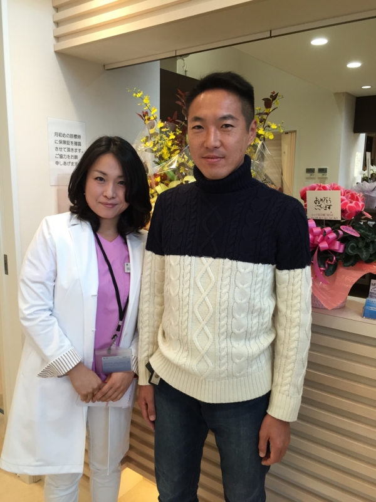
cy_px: 251
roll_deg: -0.4
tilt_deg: -10.1
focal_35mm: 29
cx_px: 188
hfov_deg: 48.2
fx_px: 420
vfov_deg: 61.7
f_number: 2.2
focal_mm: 4.15
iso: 40
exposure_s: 1/30
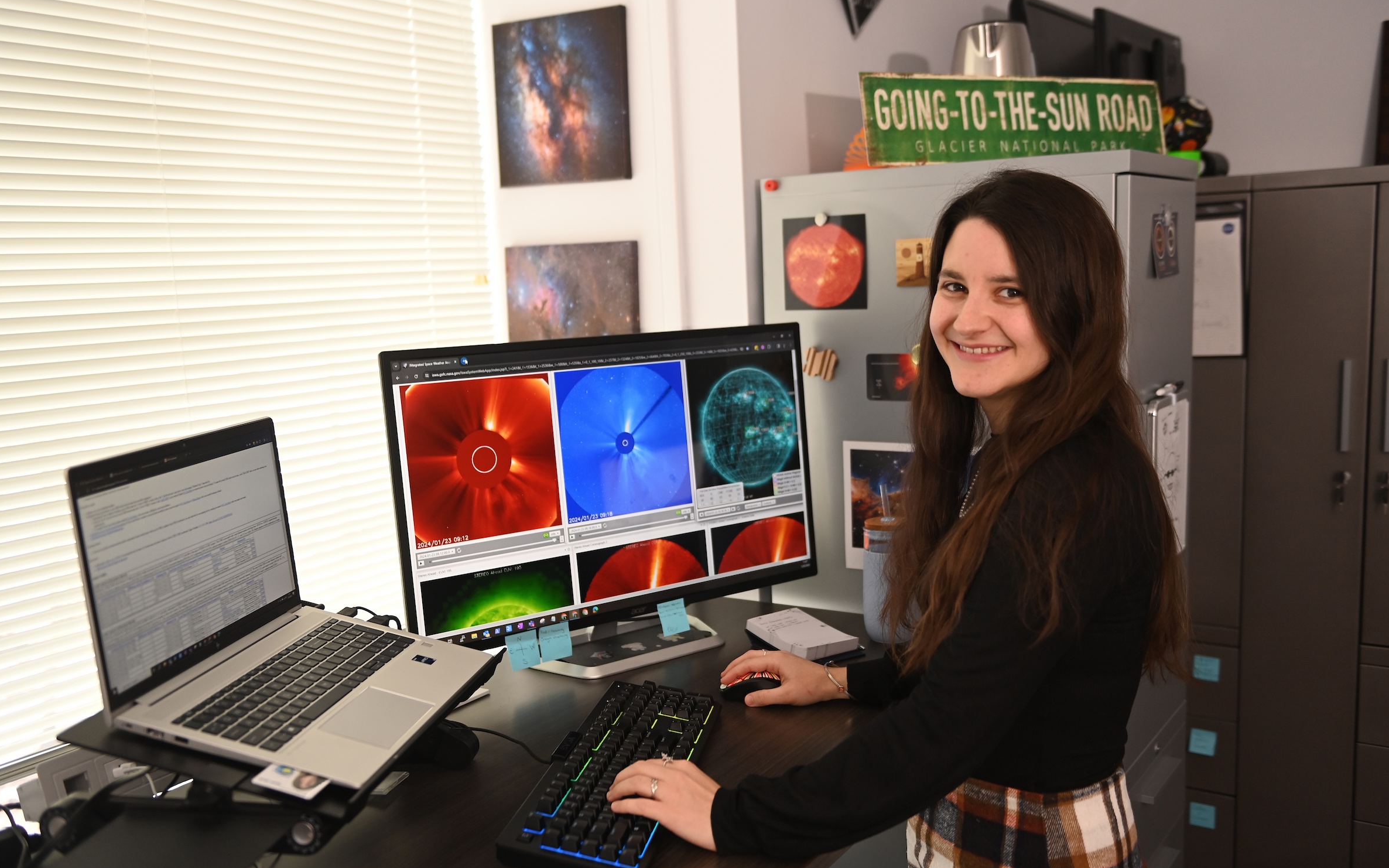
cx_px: 700
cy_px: 454
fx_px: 1249
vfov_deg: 38.3
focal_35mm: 33
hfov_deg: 58.1
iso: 800
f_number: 2.8
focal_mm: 32
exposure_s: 1/100
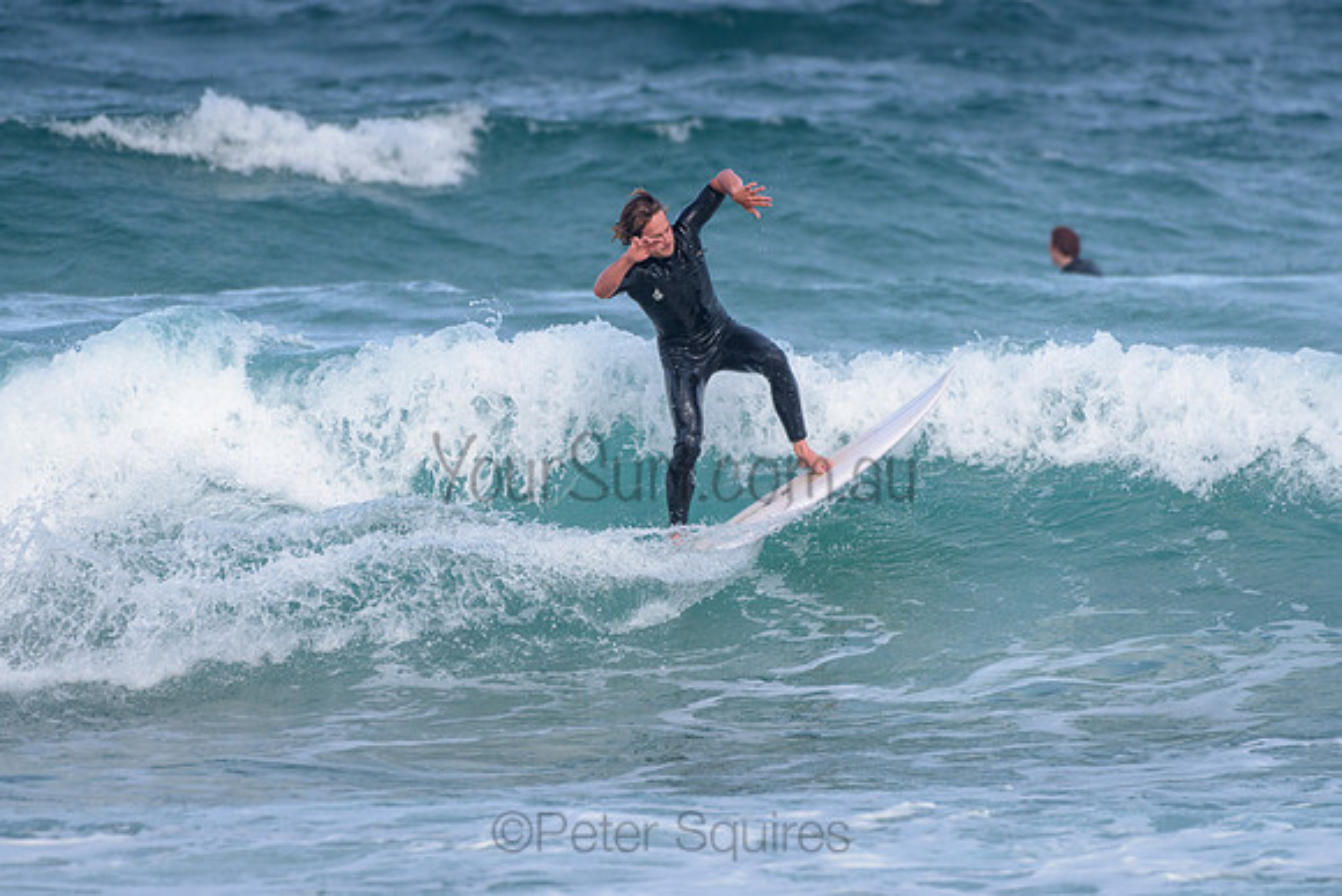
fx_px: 22846
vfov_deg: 2.2
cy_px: 462
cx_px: 712
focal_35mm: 613
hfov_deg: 3.4
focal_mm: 500
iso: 280
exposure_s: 1/2000
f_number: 5.6
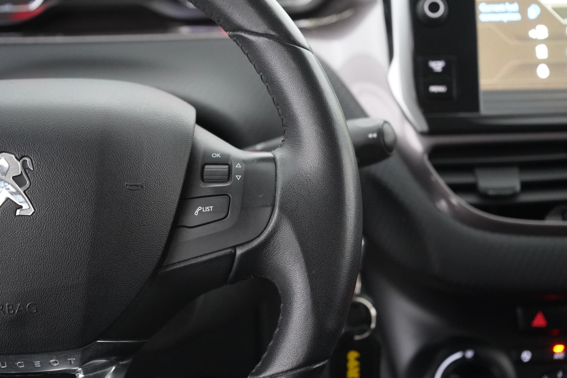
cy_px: 189
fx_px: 898
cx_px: 284
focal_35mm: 57
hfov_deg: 35.1
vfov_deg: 23.8
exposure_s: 1/40
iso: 12800
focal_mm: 57
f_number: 5
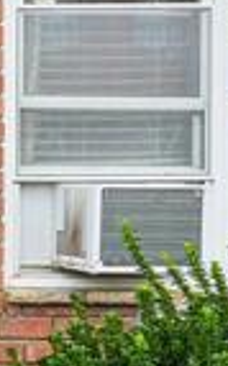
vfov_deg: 16.4
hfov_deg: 7.4
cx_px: -676
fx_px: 1273
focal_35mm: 128
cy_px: 182
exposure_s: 1/40
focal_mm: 17.5
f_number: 8
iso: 100
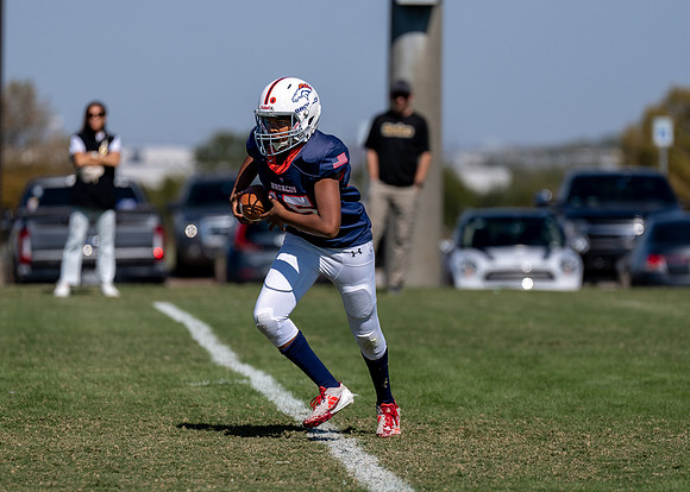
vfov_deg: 4.2
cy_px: 262
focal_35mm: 343
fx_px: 6720
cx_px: 340
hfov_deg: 5.9
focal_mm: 200
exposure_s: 1/4000
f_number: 2.8
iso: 100
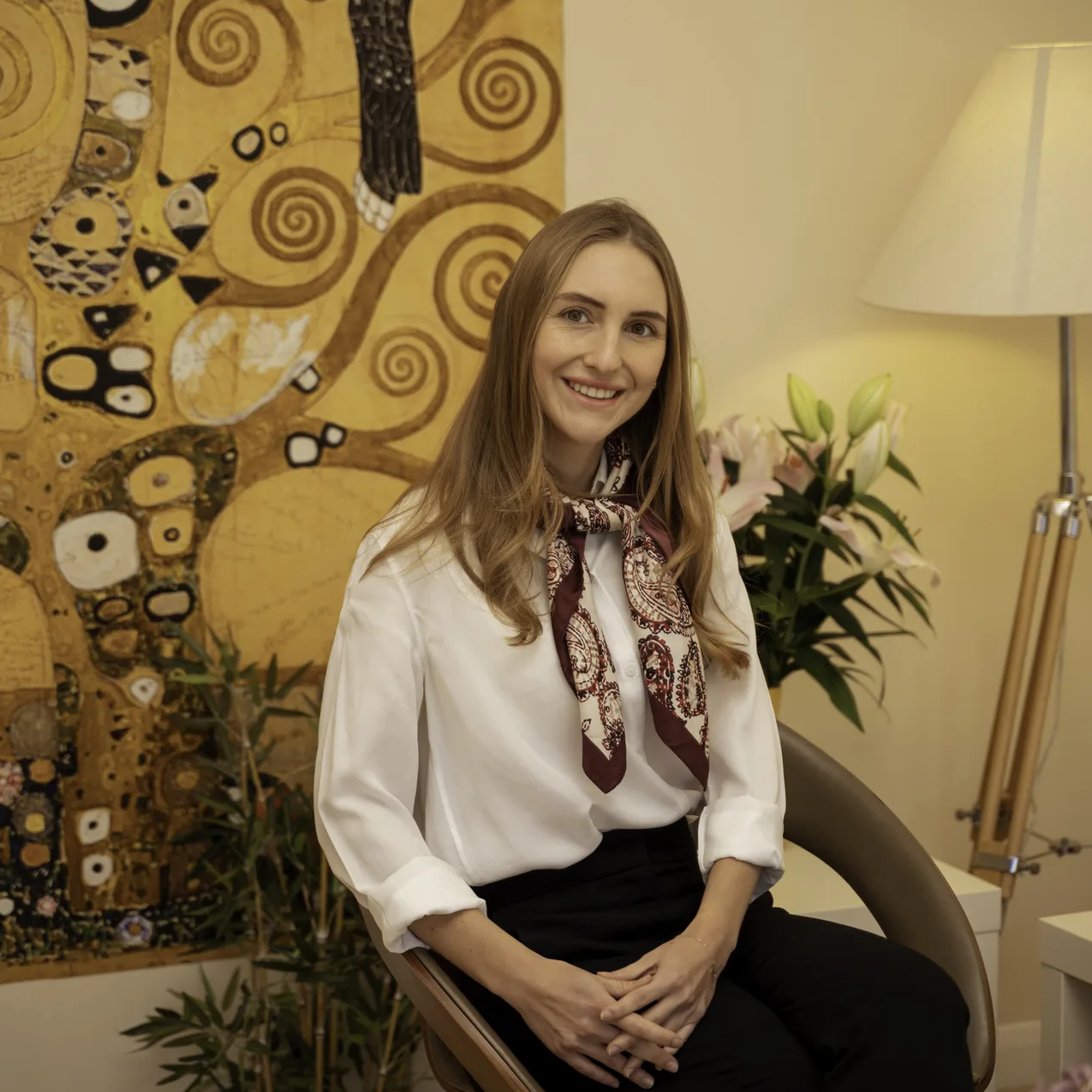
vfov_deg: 18.1
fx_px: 3426
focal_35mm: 96
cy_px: 525
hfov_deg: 18.1
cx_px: 546
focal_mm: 75
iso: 250
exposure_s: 1/400
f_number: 2.8
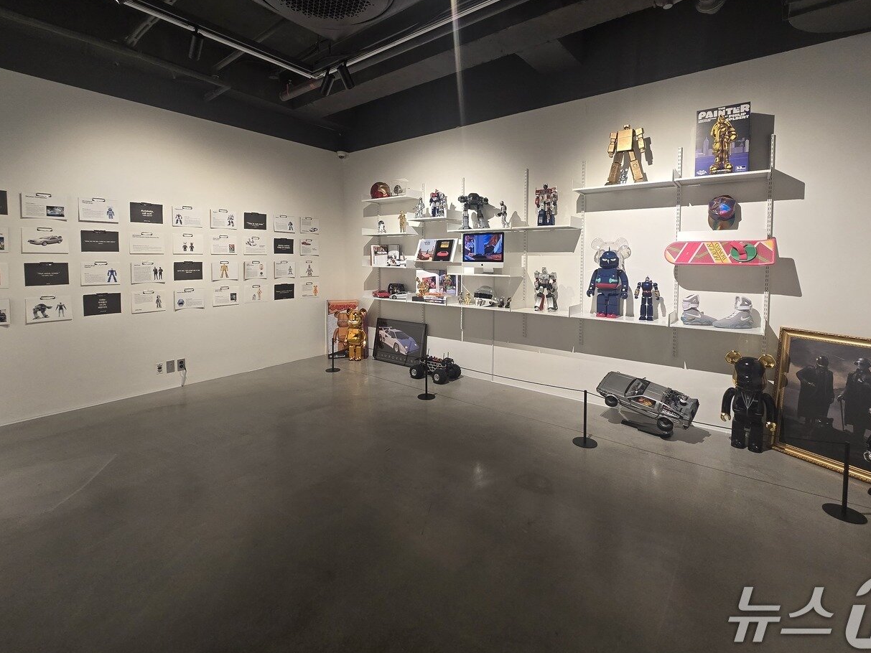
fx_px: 377
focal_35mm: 15
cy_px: 288
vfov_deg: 81.4
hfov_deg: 98.2
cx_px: 445
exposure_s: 1/60
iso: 200
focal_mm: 2.2
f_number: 2.2
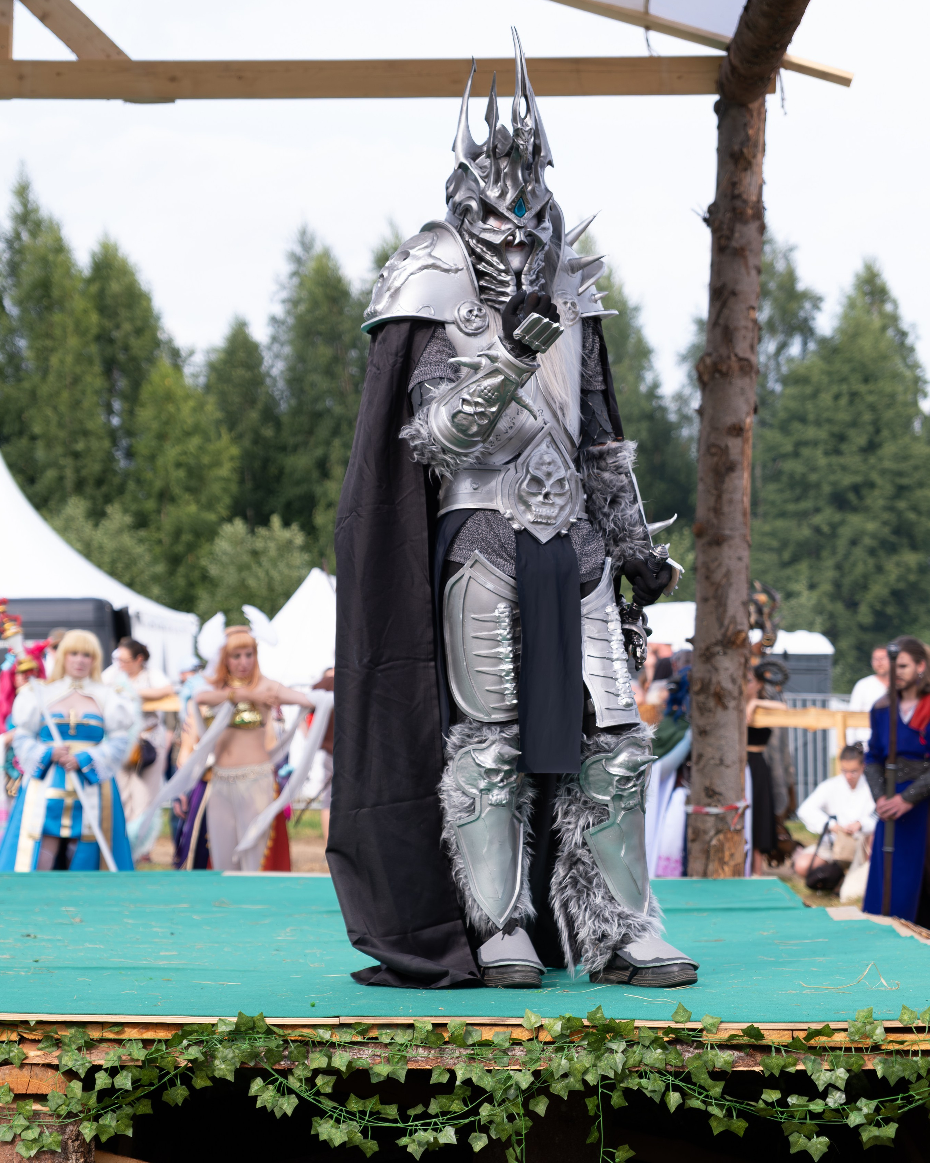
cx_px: 466
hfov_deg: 18.5
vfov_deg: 23.0
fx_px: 2856
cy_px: 601
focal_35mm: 83
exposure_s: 1/800
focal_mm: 48.5
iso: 200
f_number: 3.6
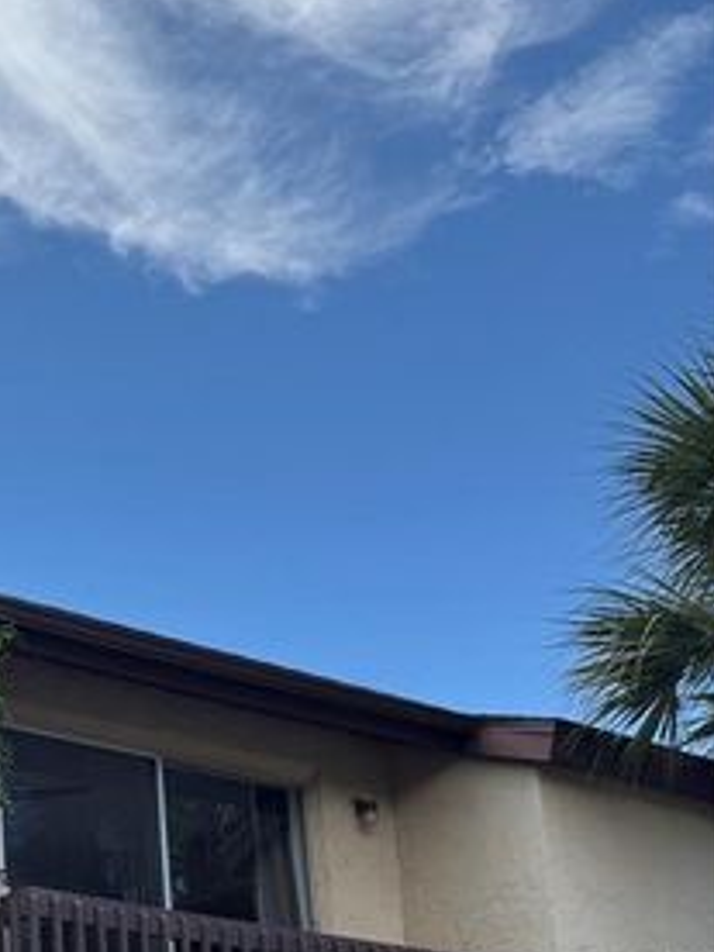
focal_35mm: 58
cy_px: 961
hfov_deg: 23.1
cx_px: -141
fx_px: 1595
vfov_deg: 30.7
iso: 100
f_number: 1.78
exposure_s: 1/3021
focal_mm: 6.76
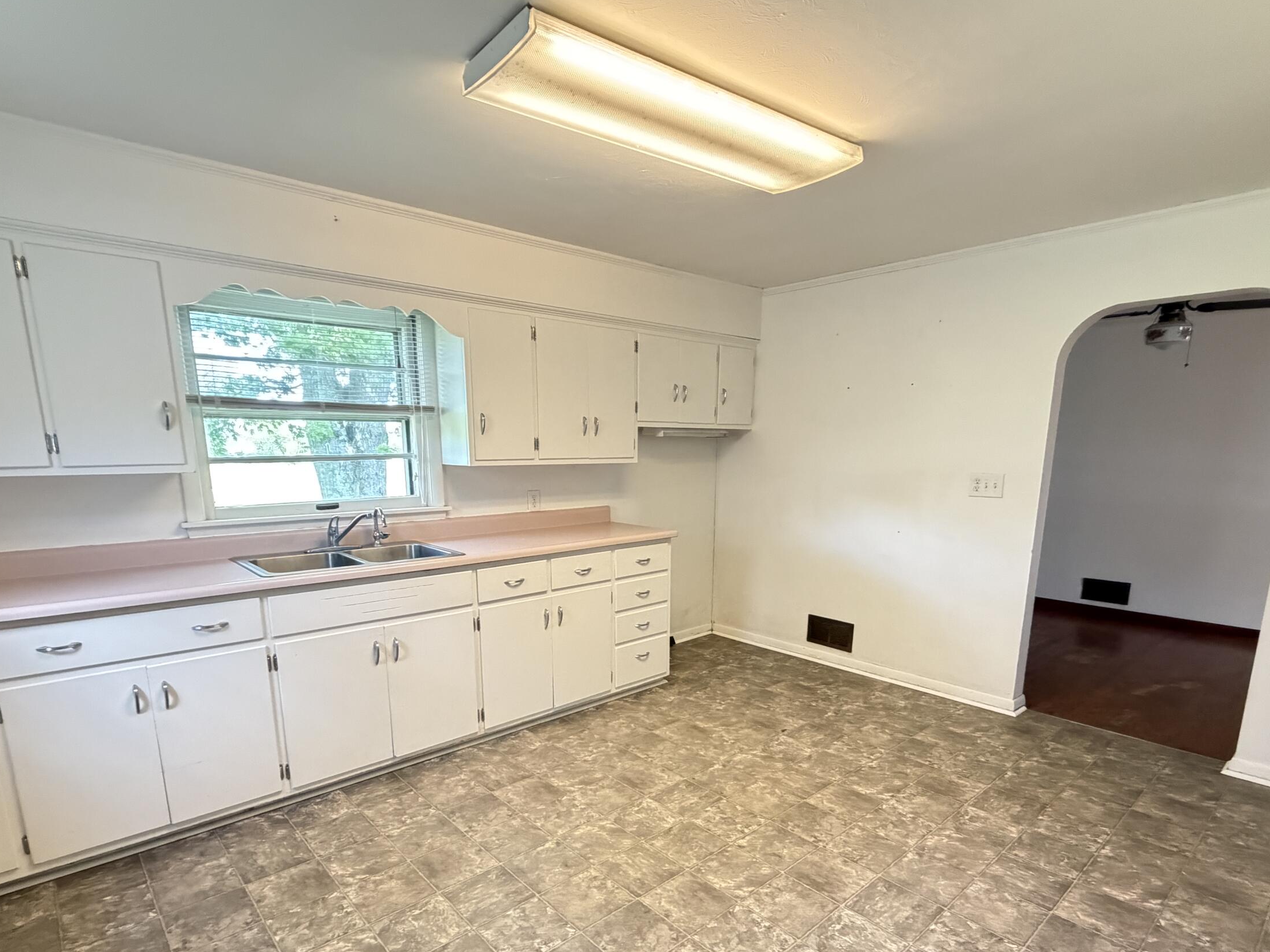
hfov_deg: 84.6
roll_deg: +1.3
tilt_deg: -12.9
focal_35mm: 19
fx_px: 697
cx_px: 652
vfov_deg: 67.6
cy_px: 594
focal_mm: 2.22
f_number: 2.2
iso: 800
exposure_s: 1/60
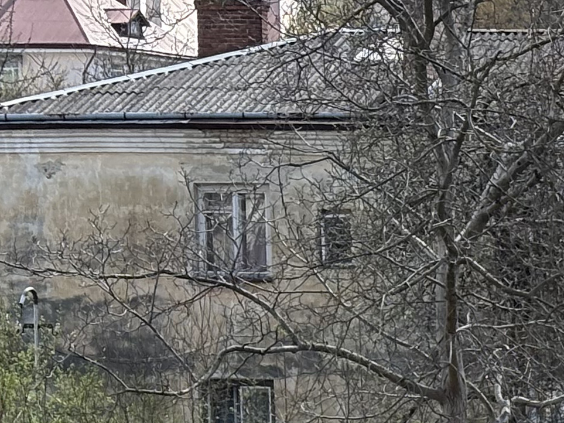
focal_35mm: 216
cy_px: 684
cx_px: 1047
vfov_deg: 6.8
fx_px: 3519
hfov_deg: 8.8
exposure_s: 1/1484
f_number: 1.6
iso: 50
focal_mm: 5.96
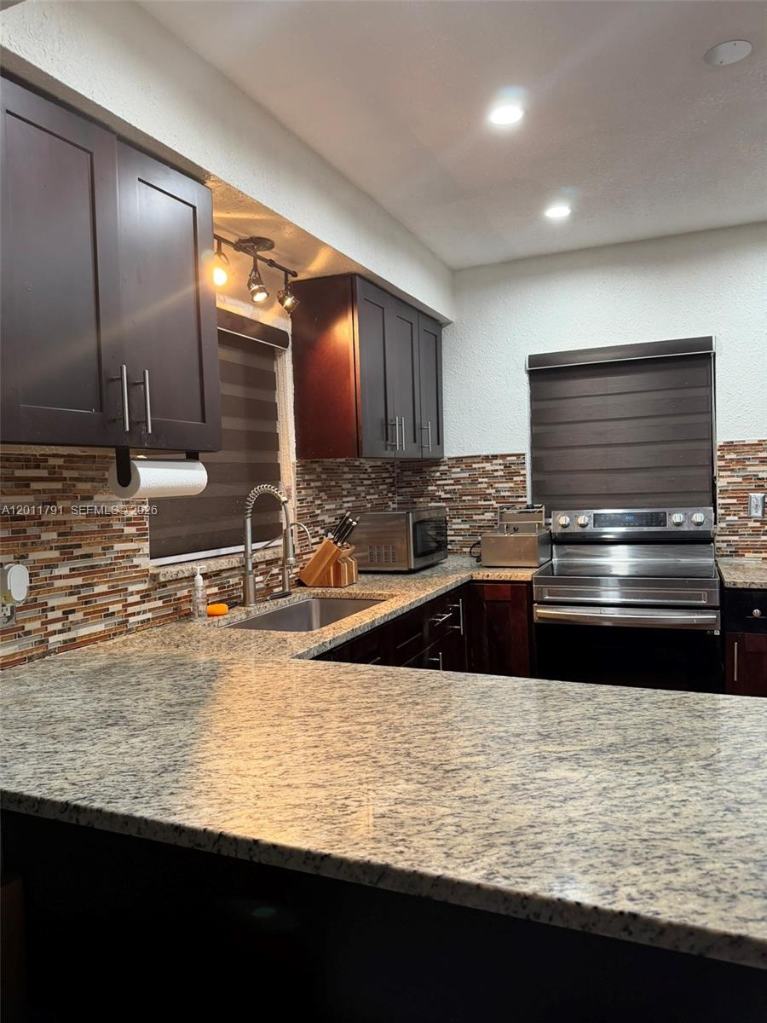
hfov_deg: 56.8
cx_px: 384
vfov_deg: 71.6
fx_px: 709
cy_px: 512
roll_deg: +1.6
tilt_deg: -2.4
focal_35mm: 24
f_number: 1.78
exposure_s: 1/60
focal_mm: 6.76
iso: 200
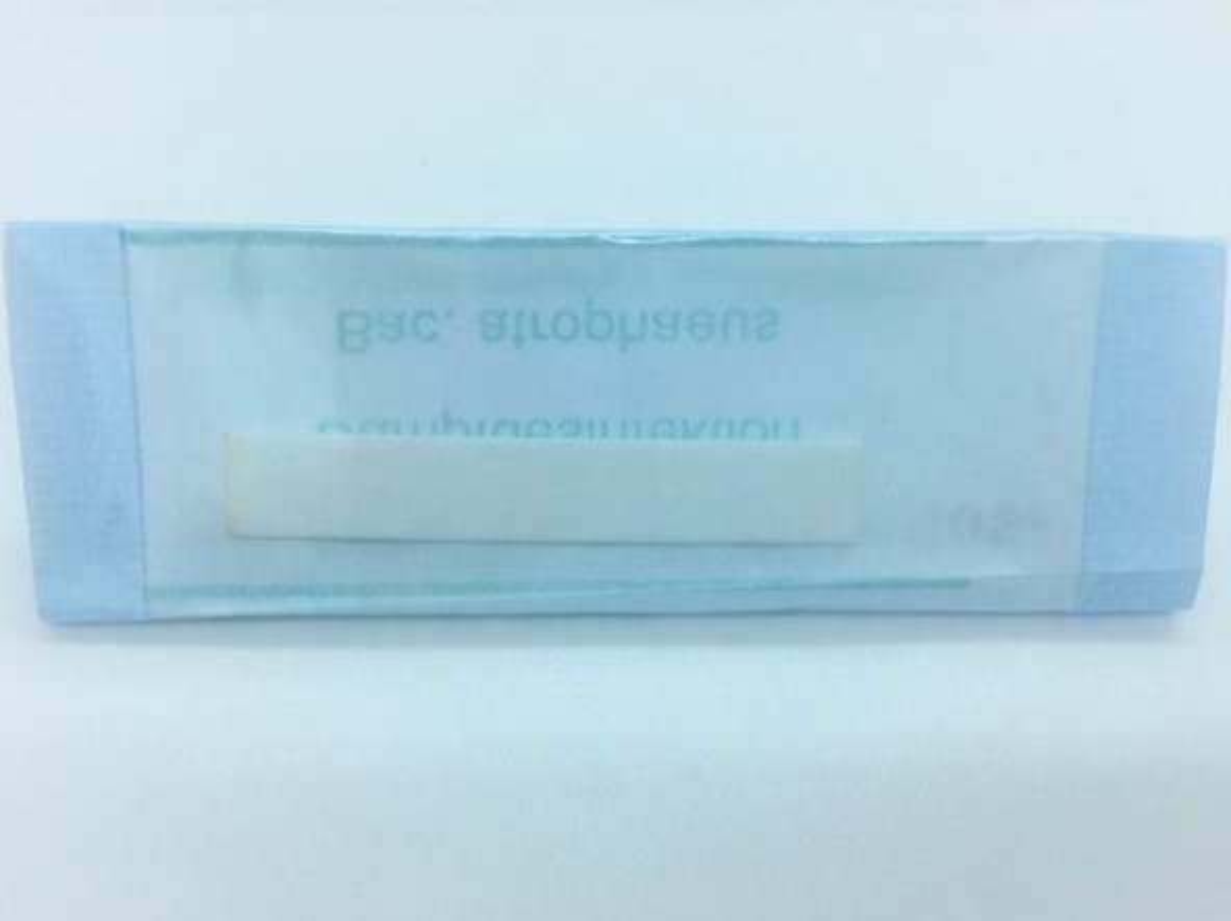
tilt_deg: -53.9
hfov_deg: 61.7
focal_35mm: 29
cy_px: 460
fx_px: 1030
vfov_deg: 48.2
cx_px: 616
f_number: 2.2
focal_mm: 4.15
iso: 32
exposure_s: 1/694
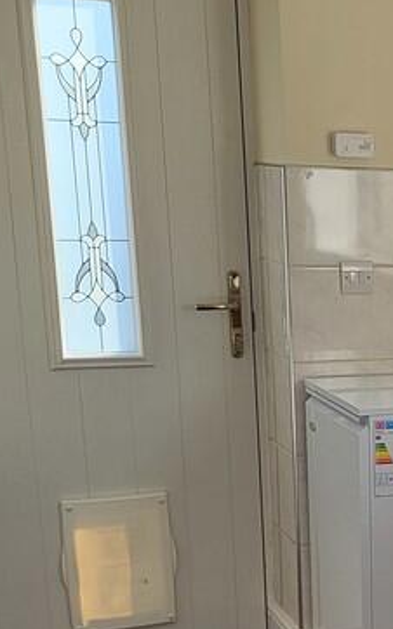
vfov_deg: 25.6
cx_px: 668
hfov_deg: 14.9
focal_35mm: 78
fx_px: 1338
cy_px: 568
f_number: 1.8
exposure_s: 1/245
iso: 40
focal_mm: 5.4
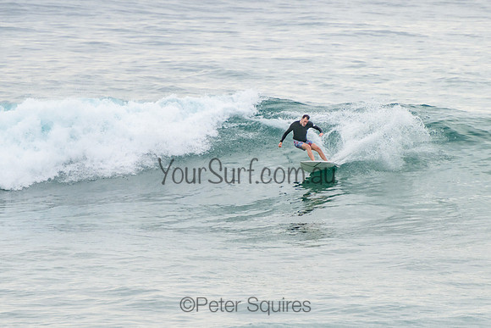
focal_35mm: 549
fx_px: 7495
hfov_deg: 3.8
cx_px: 309
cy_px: 144
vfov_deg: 2.5
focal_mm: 400
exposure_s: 1/1250
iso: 500
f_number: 6.3
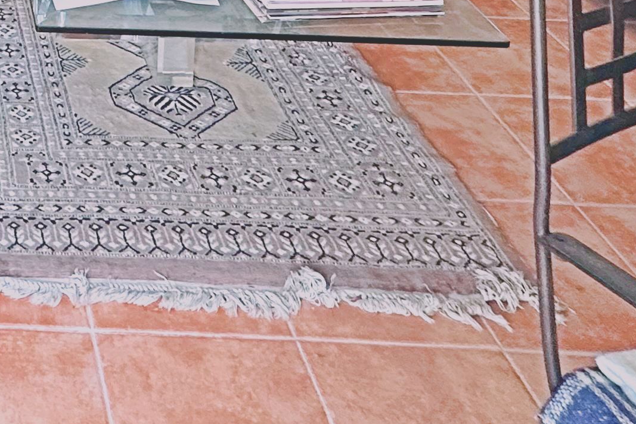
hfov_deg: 30.7
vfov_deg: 17.6
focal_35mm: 55
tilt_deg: -6.0
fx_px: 972
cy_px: -423
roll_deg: +0.0
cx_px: -129
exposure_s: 1/100
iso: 250
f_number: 2.2
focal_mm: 2.22
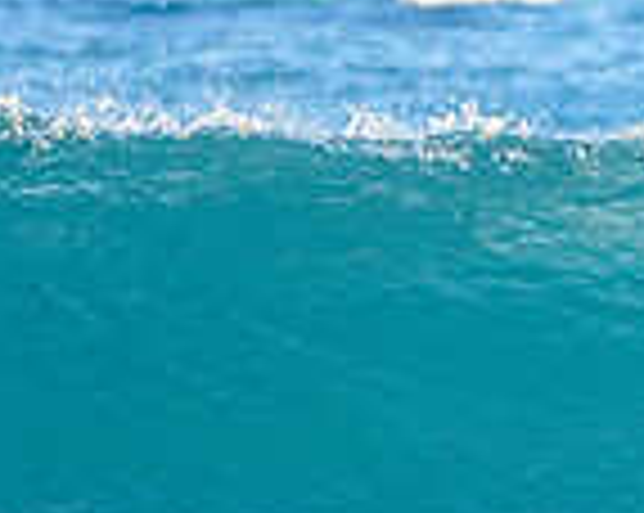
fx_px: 36241
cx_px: -77
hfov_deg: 1.0
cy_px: 542
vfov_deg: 0.8
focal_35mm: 1904
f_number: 5.6
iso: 640
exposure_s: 1/2000
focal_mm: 500
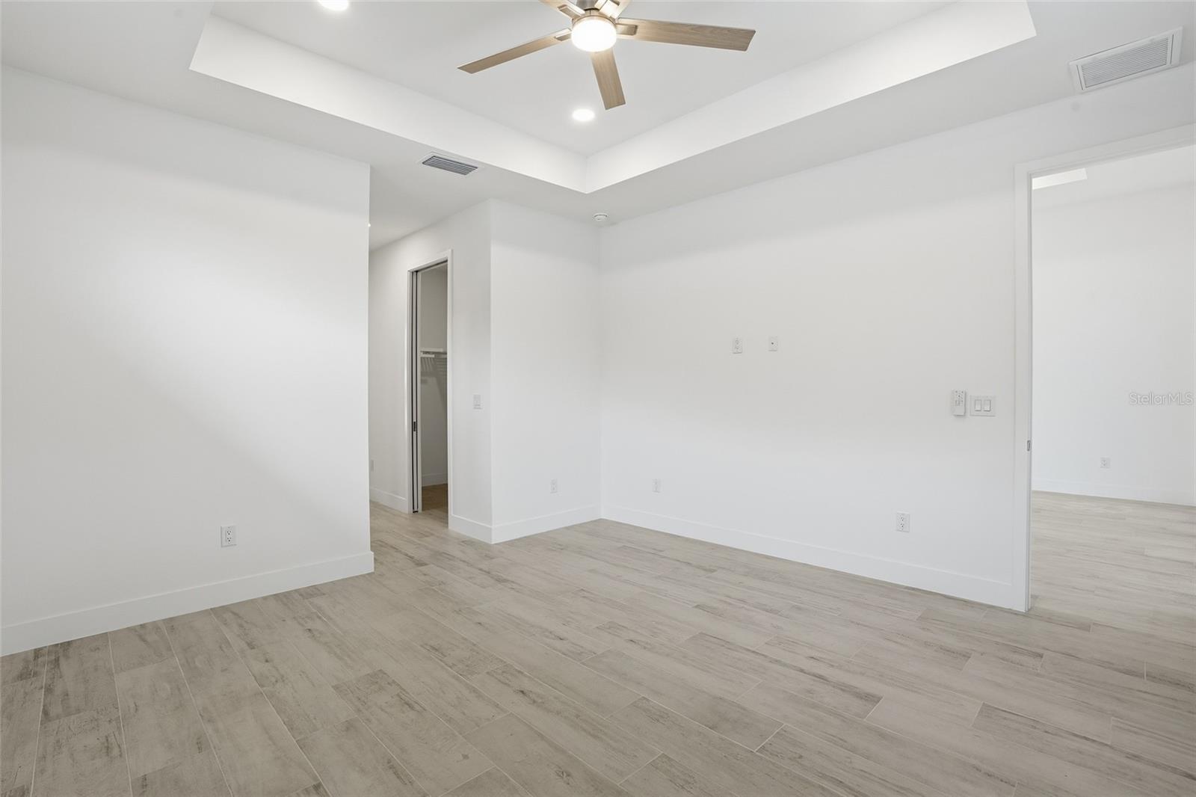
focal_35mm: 16
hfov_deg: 96.7
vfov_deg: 73.7
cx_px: 598
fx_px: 531
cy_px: 398
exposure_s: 1/160
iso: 400
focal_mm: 16
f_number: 9
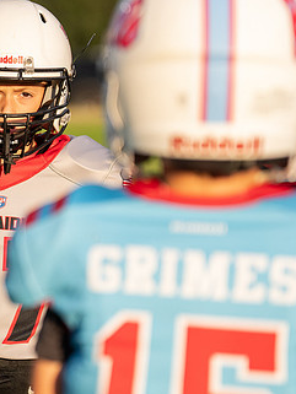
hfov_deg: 4.8
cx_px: -40
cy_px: 121
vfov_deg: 6.5
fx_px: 3486
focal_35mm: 306
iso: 400
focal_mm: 115
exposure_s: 1/3200
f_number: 2.8
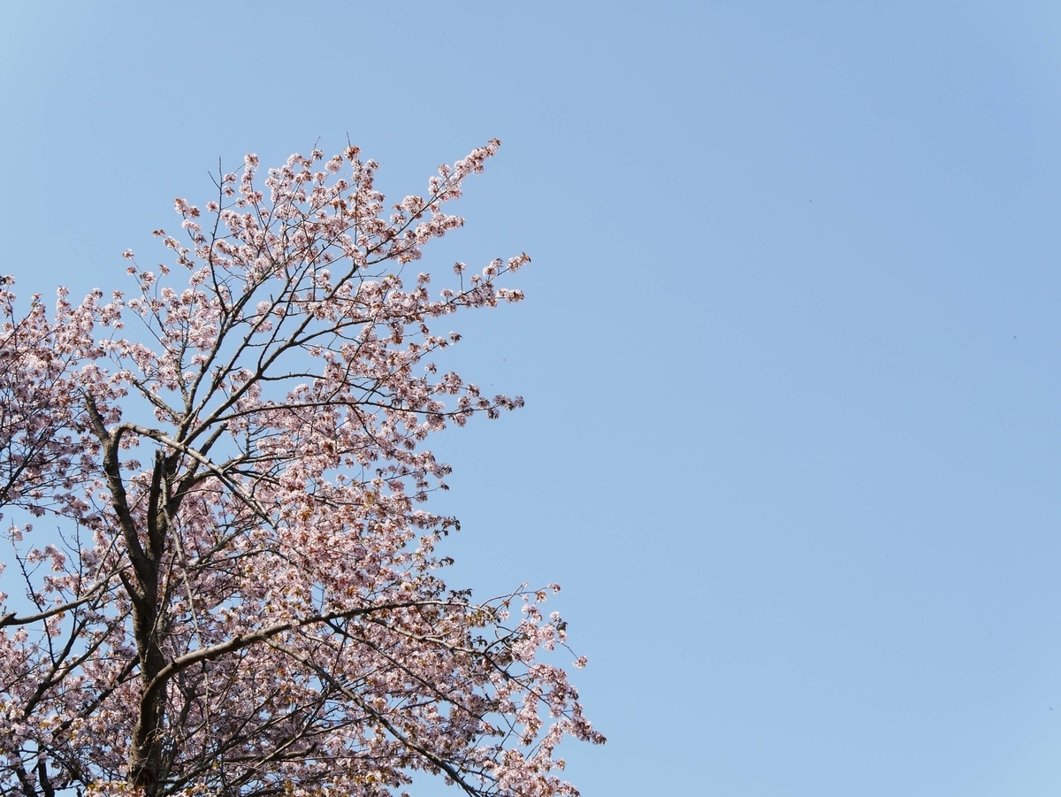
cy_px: 398
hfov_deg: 24.4
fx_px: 2453
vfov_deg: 18.4
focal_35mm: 80
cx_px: 530
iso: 200
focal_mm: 40
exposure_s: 1/320
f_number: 7.1
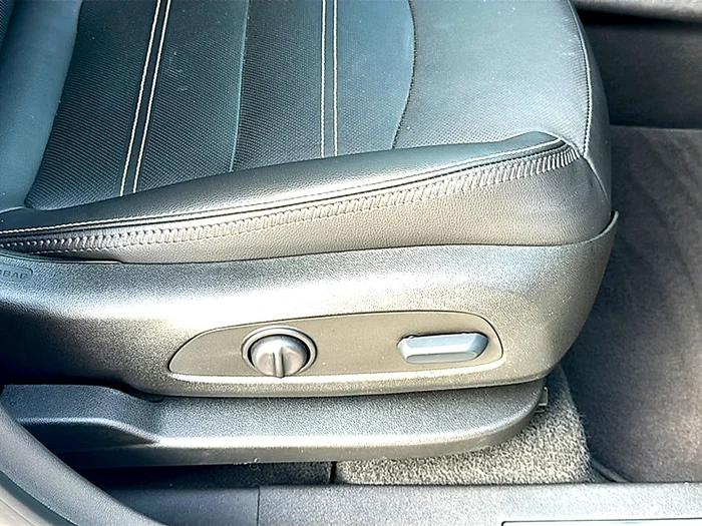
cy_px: 263
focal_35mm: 39
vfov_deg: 36.8
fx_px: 791
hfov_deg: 47.9
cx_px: 351
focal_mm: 6.86
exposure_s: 1/49
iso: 50
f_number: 1.78
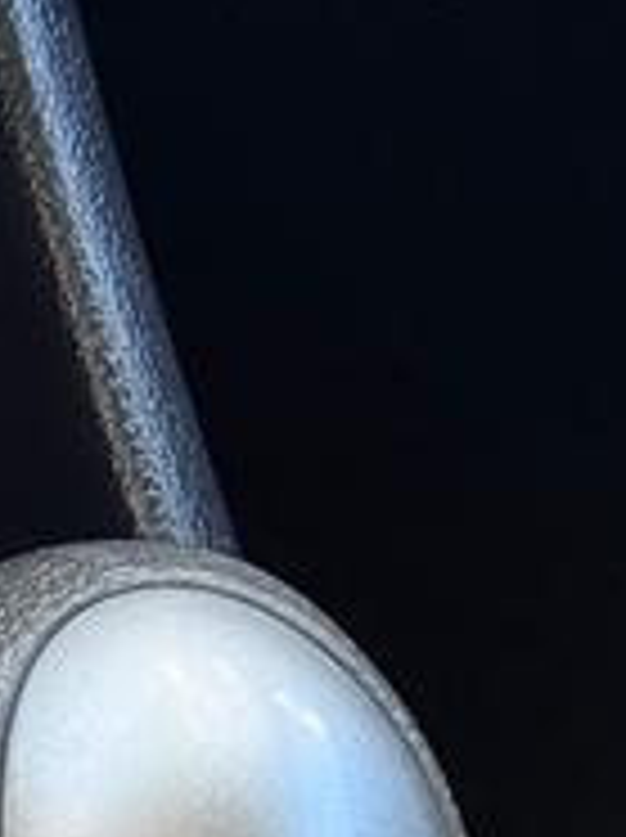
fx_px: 5994
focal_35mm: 248
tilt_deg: -48.2
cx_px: -77
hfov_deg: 6.0
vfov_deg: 7.8
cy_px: 1354
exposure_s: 1/121
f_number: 1.78
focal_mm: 6.76
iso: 64
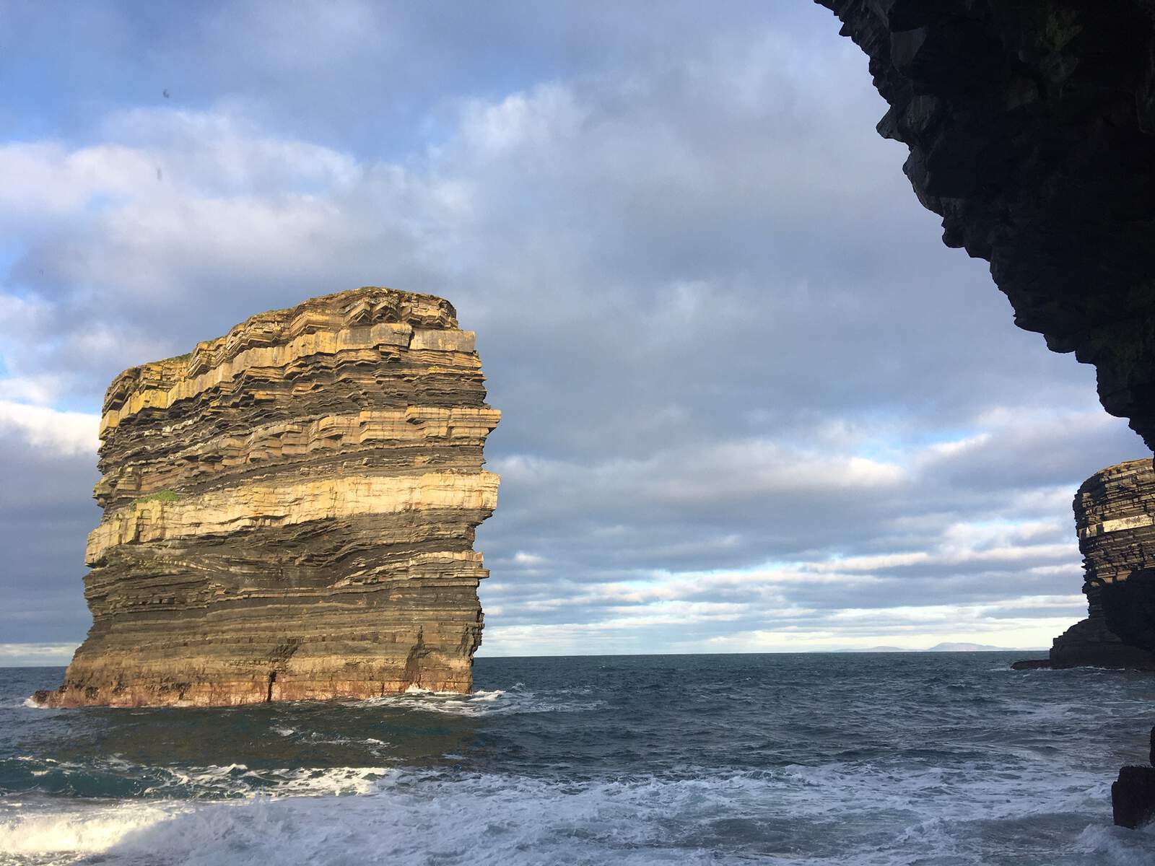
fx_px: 968
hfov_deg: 61.7
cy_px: 433
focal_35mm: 29
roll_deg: +1.6
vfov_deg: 48.2
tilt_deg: +13.2
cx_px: 578
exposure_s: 1/651
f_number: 2.2
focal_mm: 4.15
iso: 25
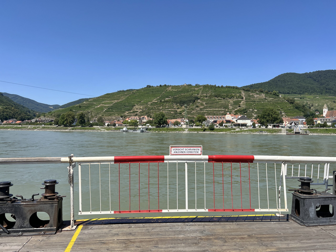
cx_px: 168
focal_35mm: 26
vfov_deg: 53.1
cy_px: 126
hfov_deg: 67.3
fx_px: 252
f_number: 1.5
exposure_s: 1/4630
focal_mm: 5.7
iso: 50
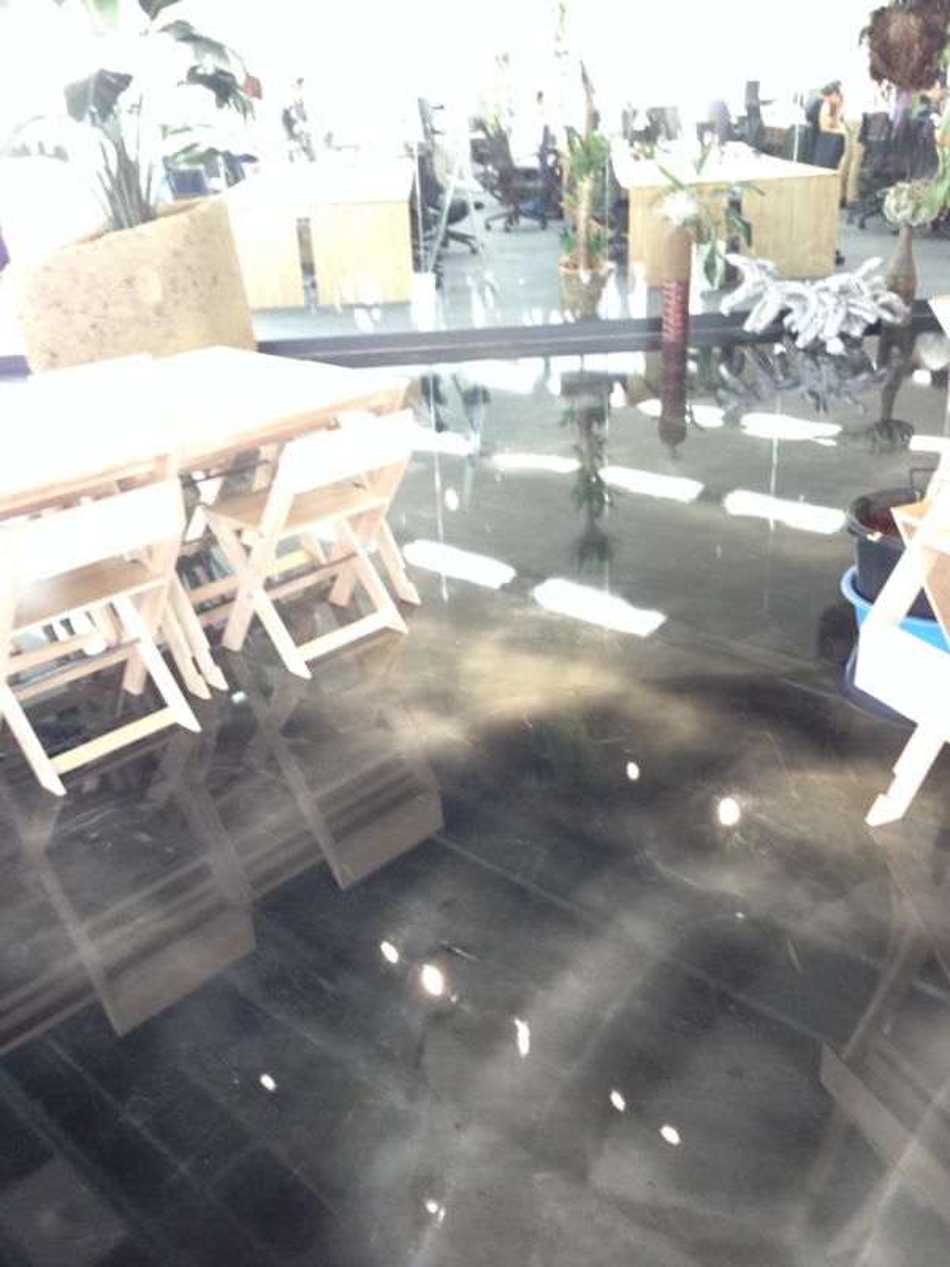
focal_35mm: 33
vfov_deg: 55.4
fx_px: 1208
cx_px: 475
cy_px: 634
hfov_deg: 42.9
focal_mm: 4.12
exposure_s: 1/20
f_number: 2.4
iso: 160
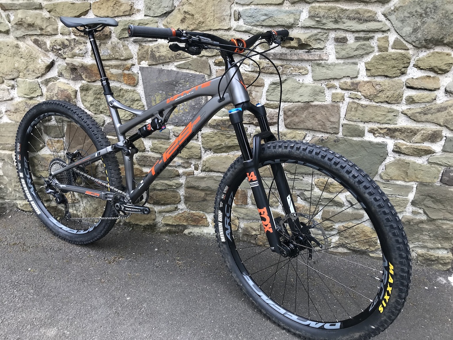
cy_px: 170
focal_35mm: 28
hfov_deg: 63.4
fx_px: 366
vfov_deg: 49.7
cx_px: 226
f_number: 1.8
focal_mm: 3.99
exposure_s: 1/105
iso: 20
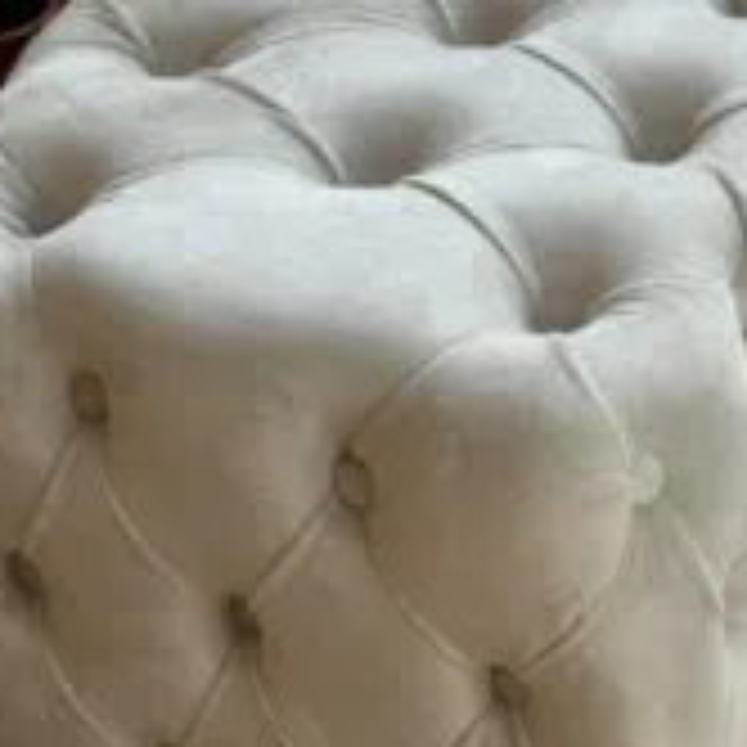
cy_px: 540
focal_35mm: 102
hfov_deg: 16.9
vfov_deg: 17.0
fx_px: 2490
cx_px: 608
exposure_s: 1/60
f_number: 1.78
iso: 200
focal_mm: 6.86
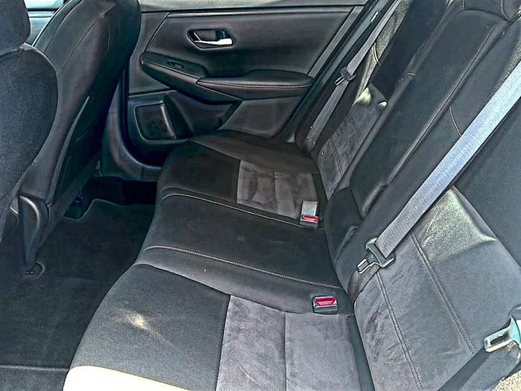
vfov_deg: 54.9
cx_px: 260
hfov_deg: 69.4
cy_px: 196
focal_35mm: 25
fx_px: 376
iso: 125
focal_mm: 6.86
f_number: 1.78
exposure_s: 1/90
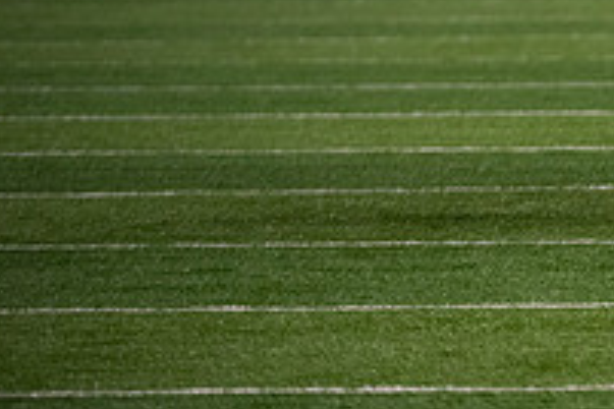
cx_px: 868
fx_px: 13285
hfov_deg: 2.6
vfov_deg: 1.8
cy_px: -41
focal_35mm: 779
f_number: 4
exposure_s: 1/500
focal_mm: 270
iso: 4000
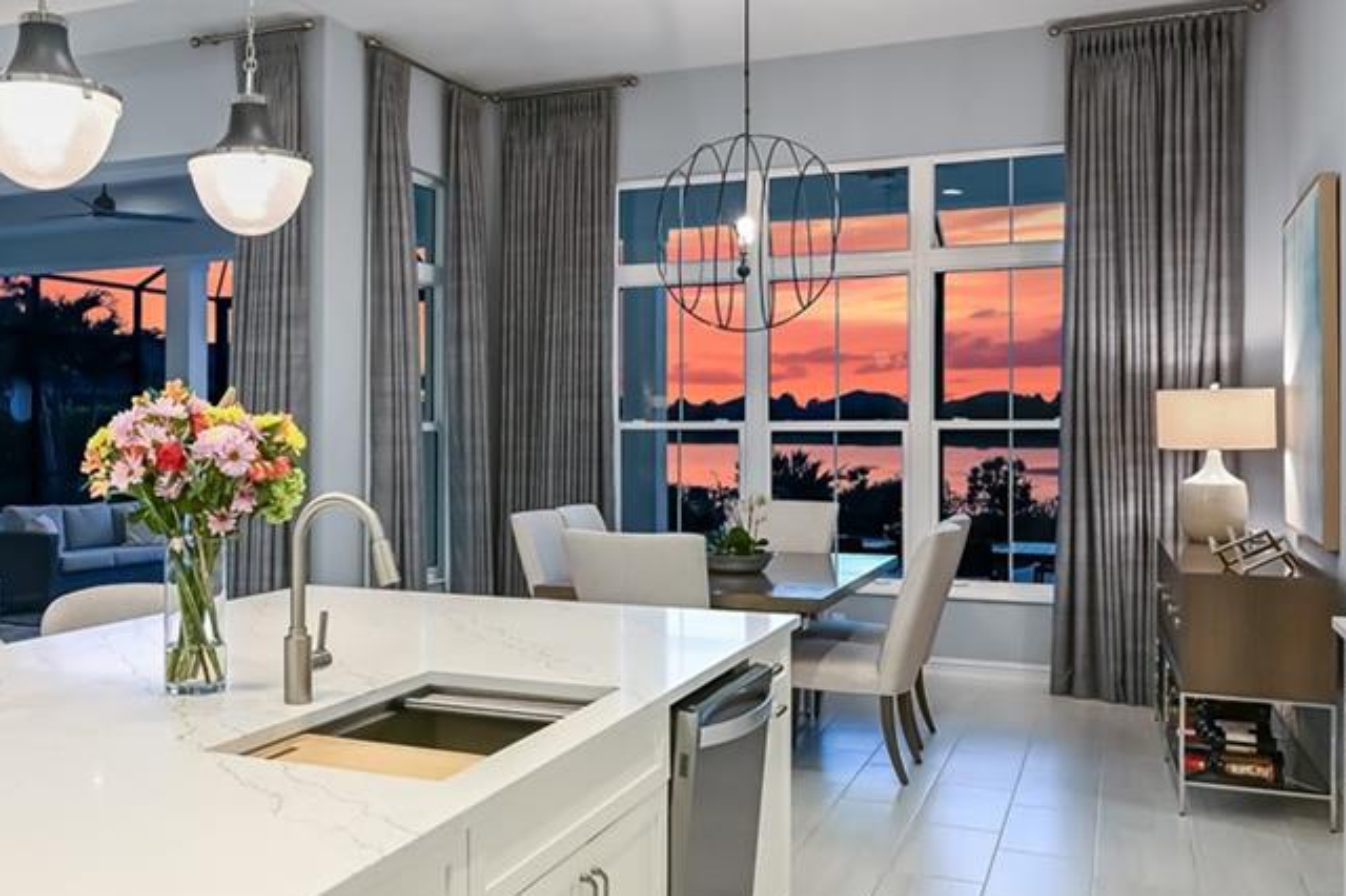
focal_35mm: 35
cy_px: 379
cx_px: 435
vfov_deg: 37.7
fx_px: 1308
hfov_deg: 53.3
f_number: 8
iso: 800
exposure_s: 1/20
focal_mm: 14
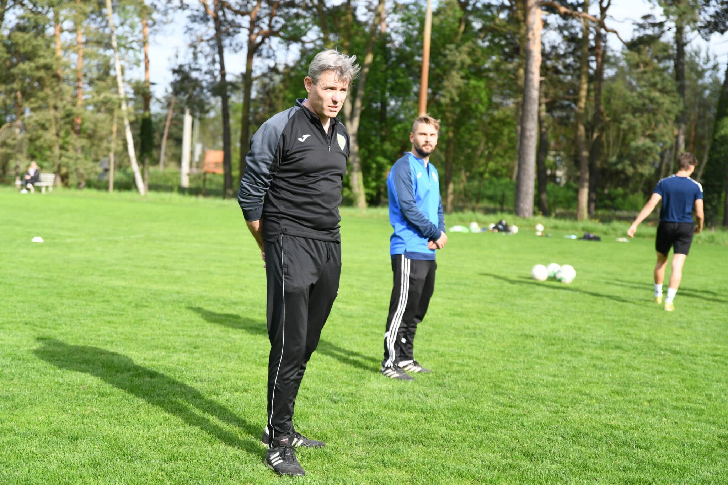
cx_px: 364
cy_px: 242
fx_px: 1112
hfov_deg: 36.2
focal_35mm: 55
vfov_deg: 24.6
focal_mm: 55
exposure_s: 1/1250
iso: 360
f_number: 2.8
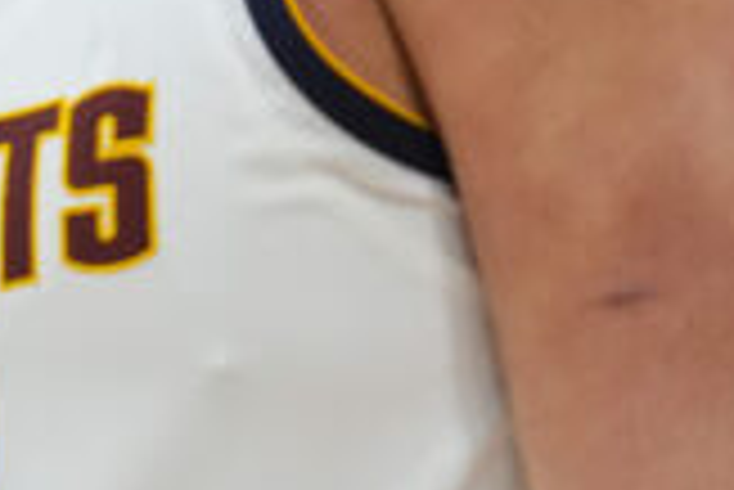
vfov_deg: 0.8
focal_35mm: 1836
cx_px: -392
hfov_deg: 1.1
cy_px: -166
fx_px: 37466
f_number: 3.2
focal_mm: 400
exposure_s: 1/1600
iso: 3200
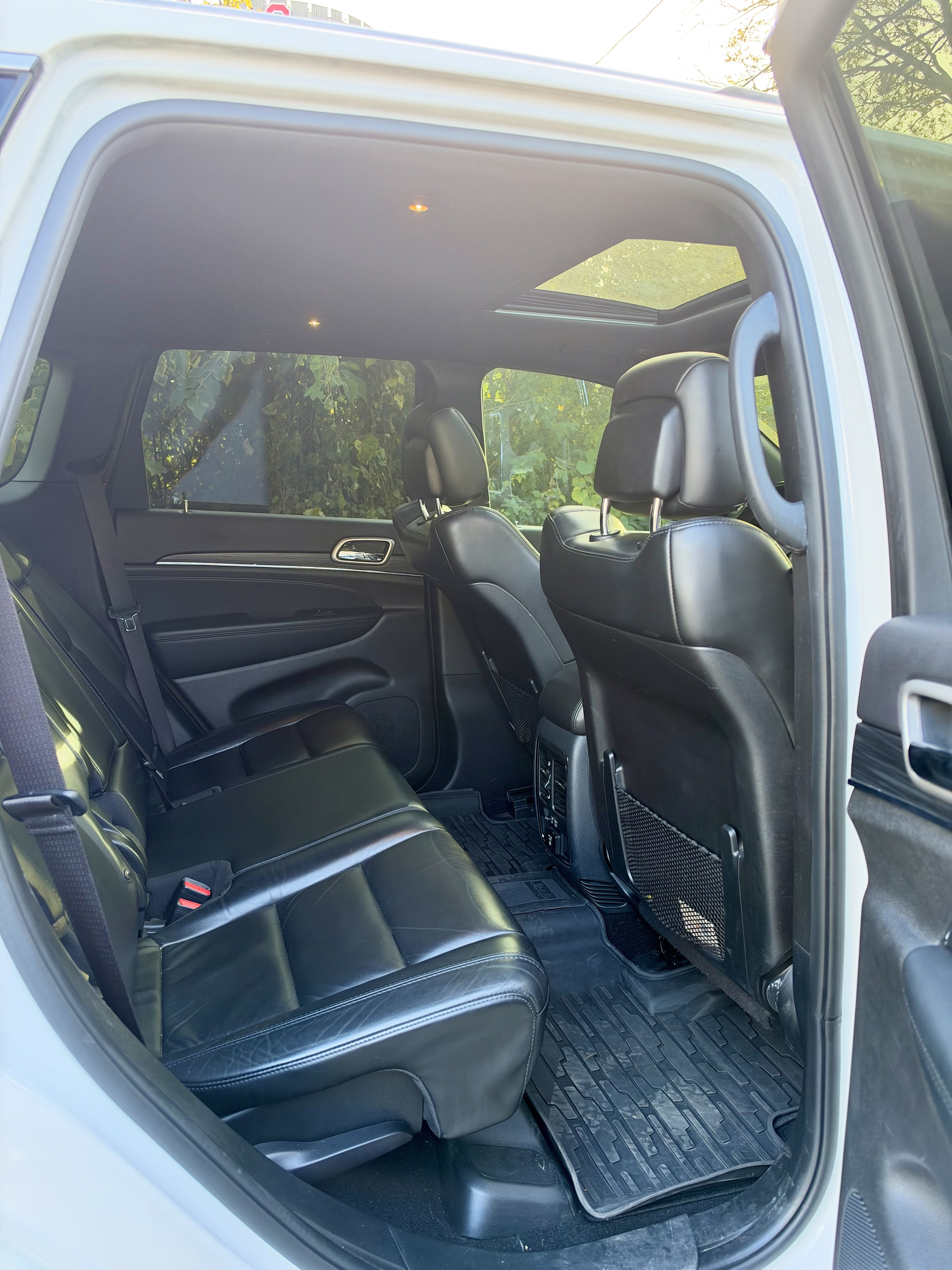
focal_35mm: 24
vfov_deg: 71.6
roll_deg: -1.5
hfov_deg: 56.8
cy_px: 635
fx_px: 880
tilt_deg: -10.8
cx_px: 476
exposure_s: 1/109
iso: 400
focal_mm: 6.93
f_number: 1.8
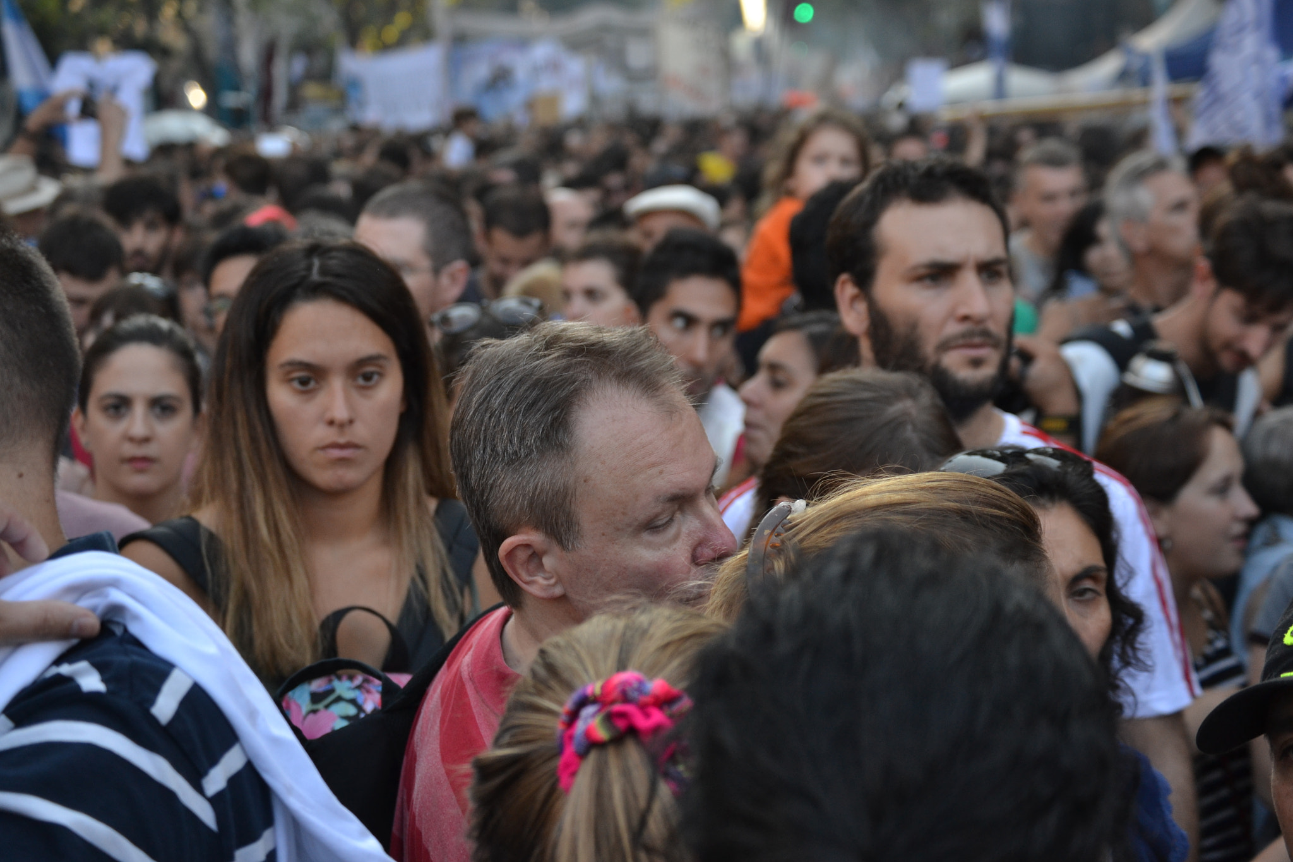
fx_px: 2963
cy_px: 431
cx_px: 646
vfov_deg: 16.6
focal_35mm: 82
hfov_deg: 24.6
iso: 400
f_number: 4.5
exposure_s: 1/500
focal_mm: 55
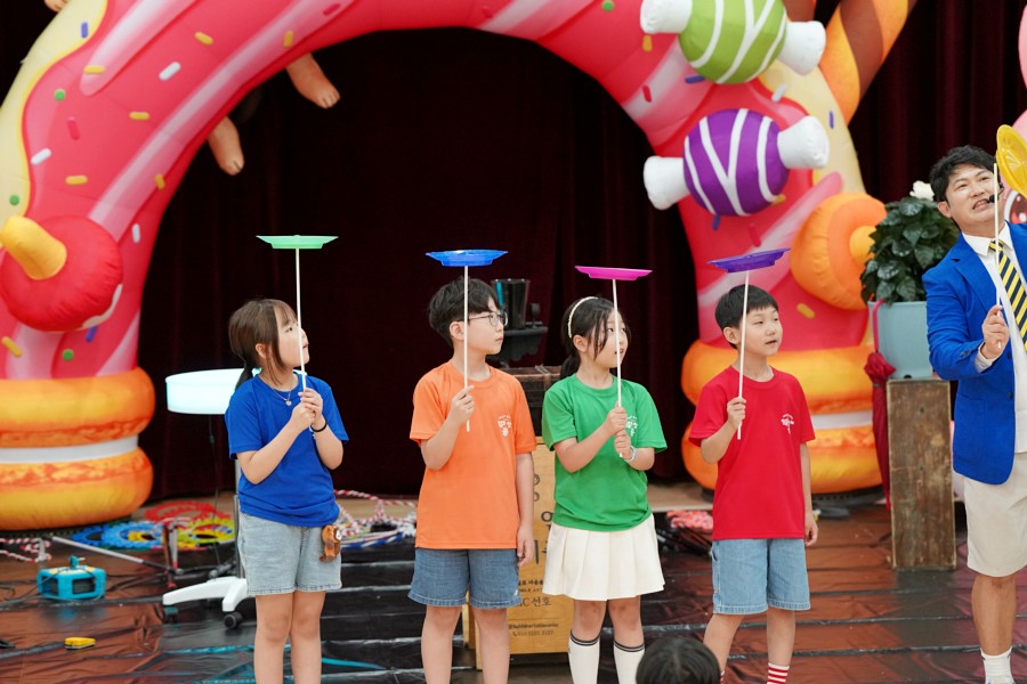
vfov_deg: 10.5
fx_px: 3737
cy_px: 342
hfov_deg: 15.6
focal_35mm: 131
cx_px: 514
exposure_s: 1/160
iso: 3200
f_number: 4
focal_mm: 131
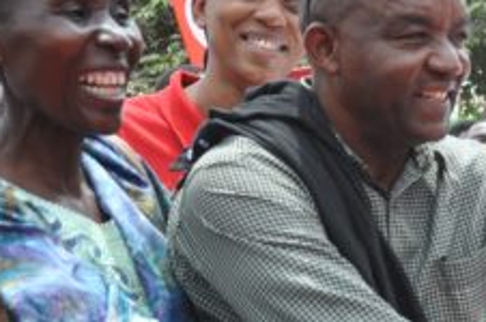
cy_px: 393
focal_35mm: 143
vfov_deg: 9.4
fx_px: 1928
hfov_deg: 13.7
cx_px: 680
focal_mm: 28
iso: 200
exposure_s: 1/500
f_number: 5.6
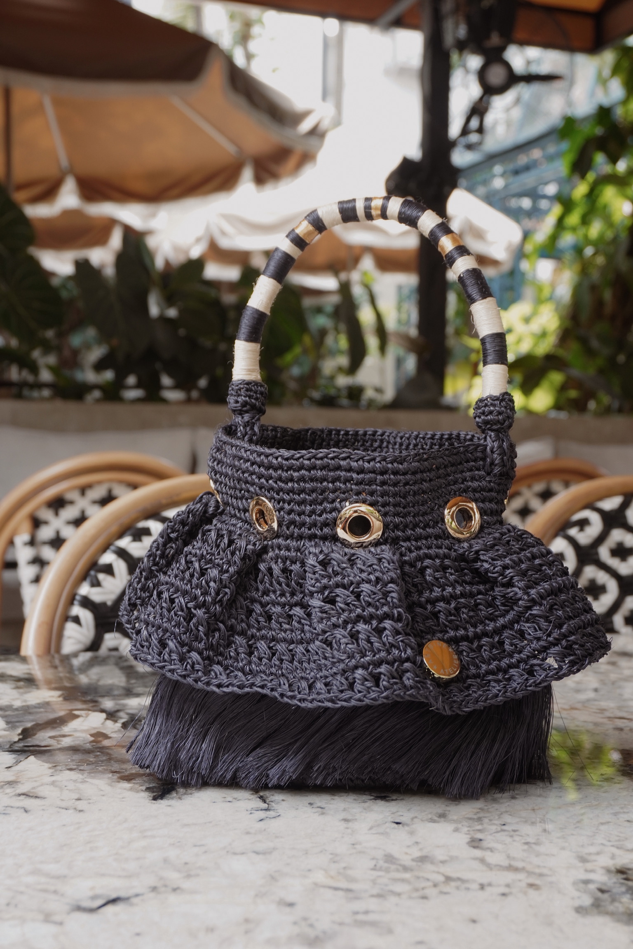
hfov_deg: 28.1
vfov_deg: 41.1
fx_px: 1266
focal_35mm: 48
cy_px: 474
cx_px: 316
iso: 500
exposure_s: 1/50
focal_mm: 32
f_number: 7.1
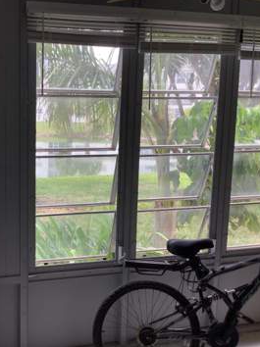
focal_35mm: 42
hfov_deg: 33.3
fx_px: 421
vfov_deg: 44.8
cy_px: 172
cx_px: 52
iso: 50
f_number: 2.4
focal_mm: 3.3
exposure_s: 1/120
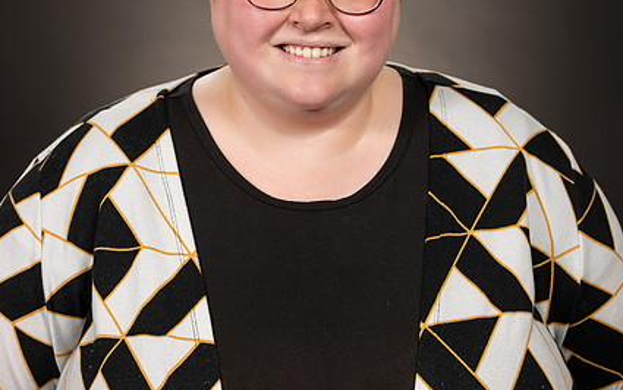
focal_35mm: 151
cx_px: 256
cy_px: 108
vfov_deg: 8.7
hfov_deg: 13.8
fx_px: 2565
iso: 250
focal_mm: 85
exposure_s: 1/250
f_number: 5.6
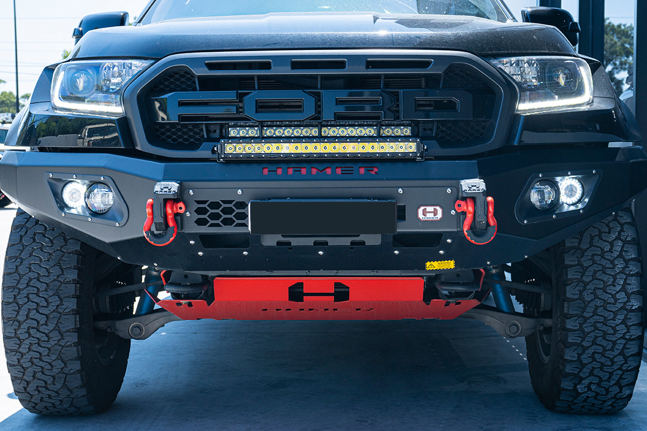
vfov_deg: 28.0
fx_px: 862
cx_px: 330
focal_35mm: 48
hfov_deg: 41.1
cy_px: 185
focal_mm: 31
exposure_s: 1/125
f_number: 5.6
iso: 100
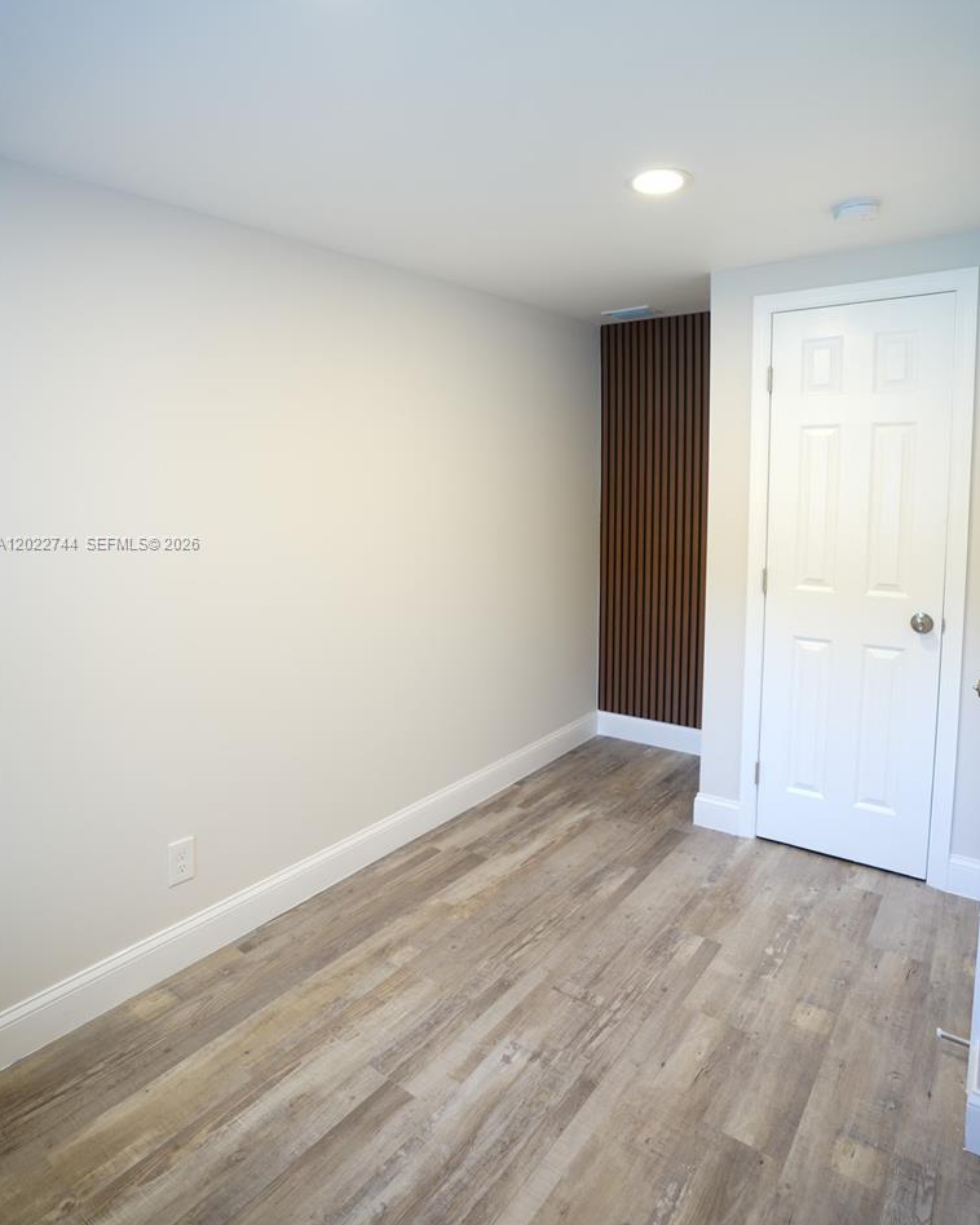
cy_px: 544
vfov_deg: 83.0
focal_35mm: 19
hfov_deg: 70.8
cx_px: 507
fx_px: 689
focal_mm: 16
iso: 80
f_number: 2.8
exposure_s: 1/8
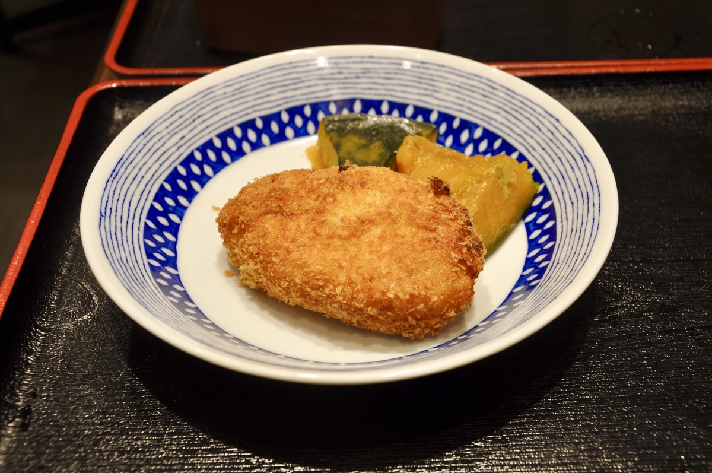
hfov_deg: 38.9
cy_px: 236
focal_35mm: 51
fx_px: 1007
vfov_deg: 26.4
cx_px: 356
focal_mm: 34
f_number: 6.3
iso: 200
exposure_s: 1/40
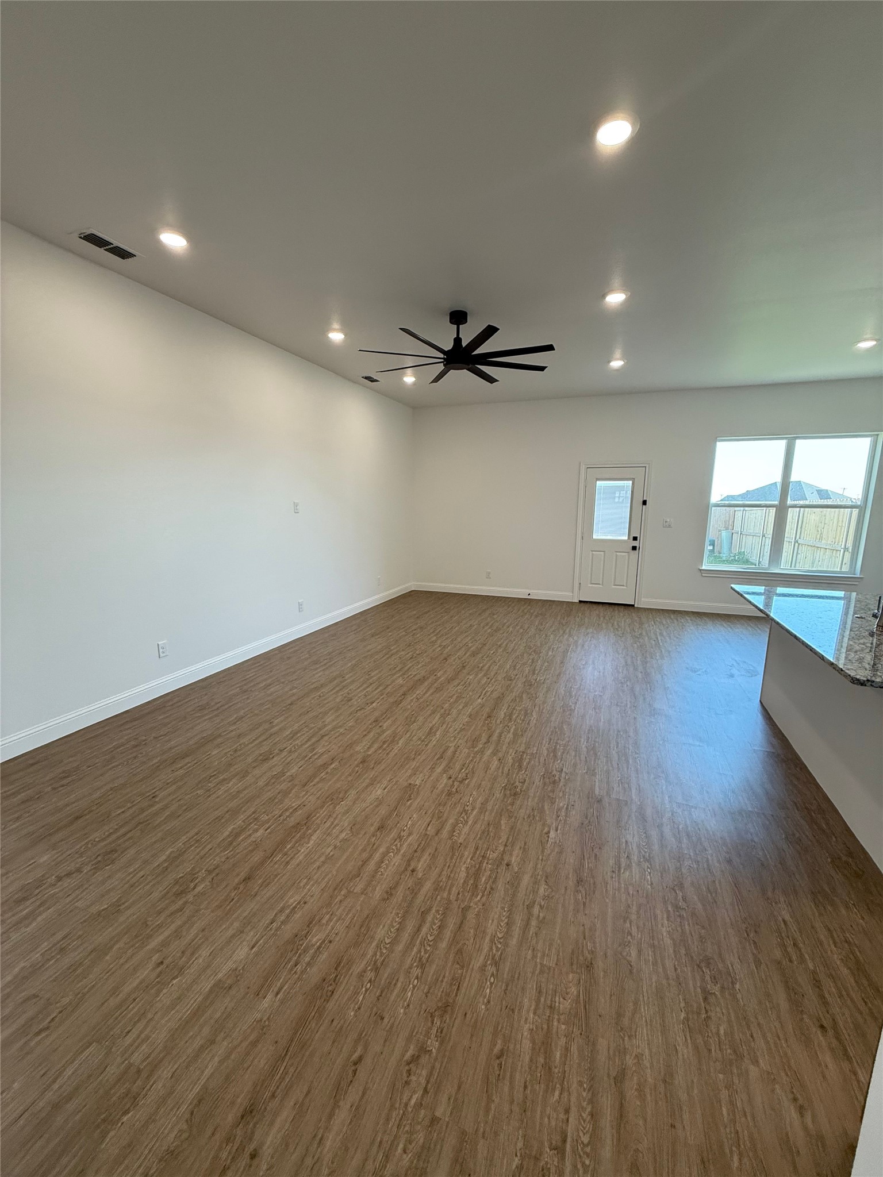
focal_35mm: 14
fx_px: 476
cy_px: 588
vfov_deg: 102.1
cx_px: 442
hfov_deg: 85.7
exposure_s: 1/120
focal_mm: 2.22
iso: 200
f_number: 2.2
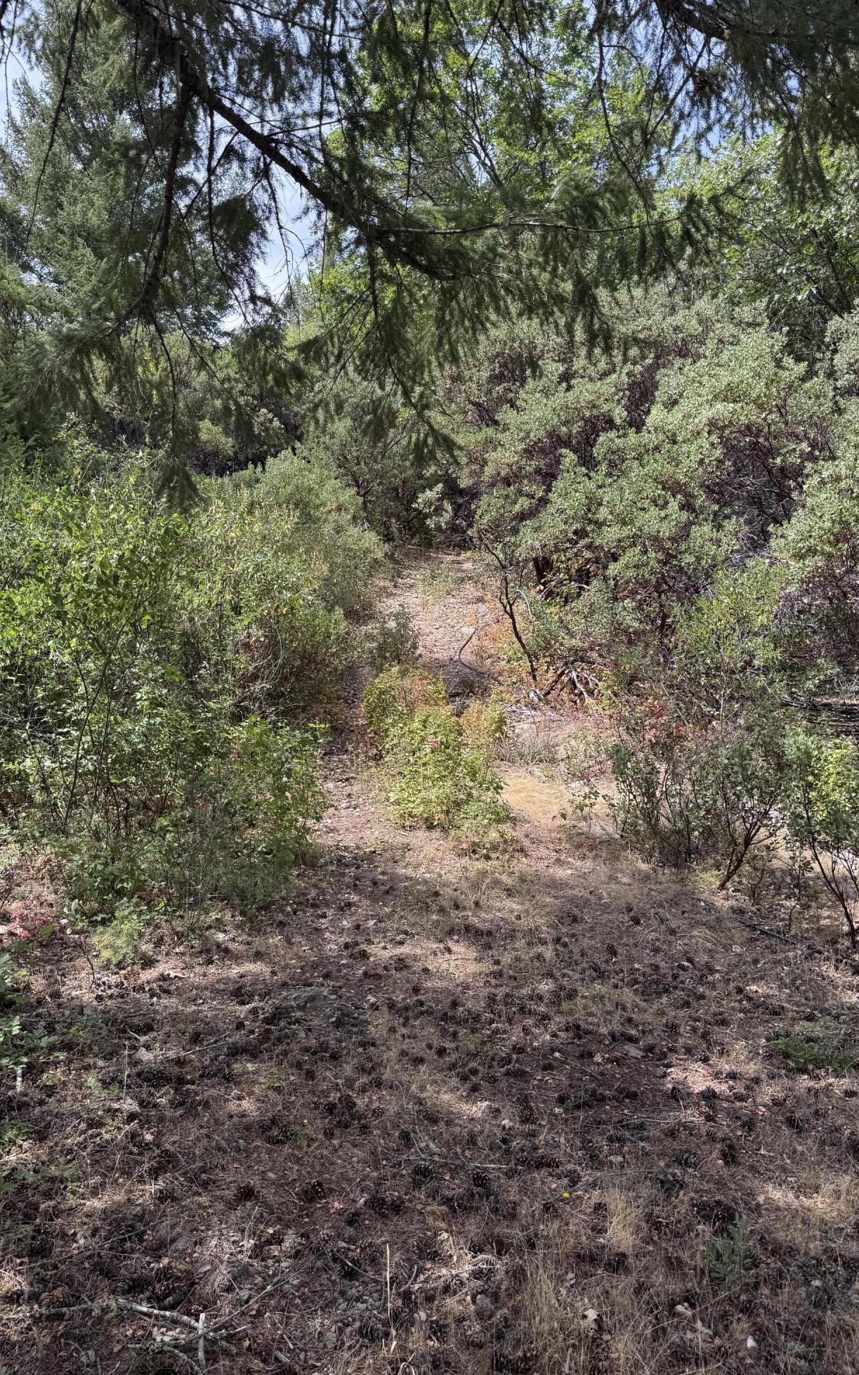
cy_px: 675
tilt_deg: +5.0
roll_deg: +1.9
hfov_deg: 47.6
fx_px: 974
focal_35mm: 26
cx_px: 418
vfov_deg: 70.4
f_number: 1.78
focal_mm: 6.76
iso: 80
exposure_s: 1/966
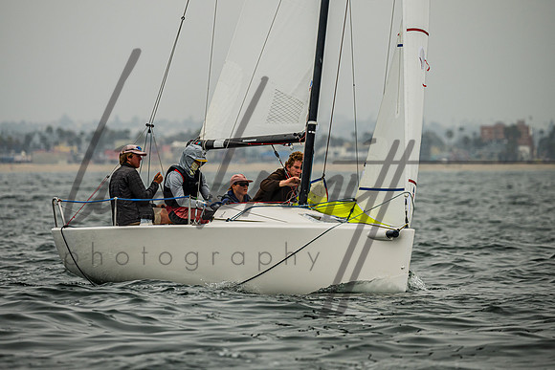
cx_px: 245
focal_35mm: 332
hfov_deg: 6.2
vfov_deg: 4.1
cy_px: 161
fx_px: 5112
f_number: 5
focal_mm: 250
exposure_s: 1/4000
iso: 220
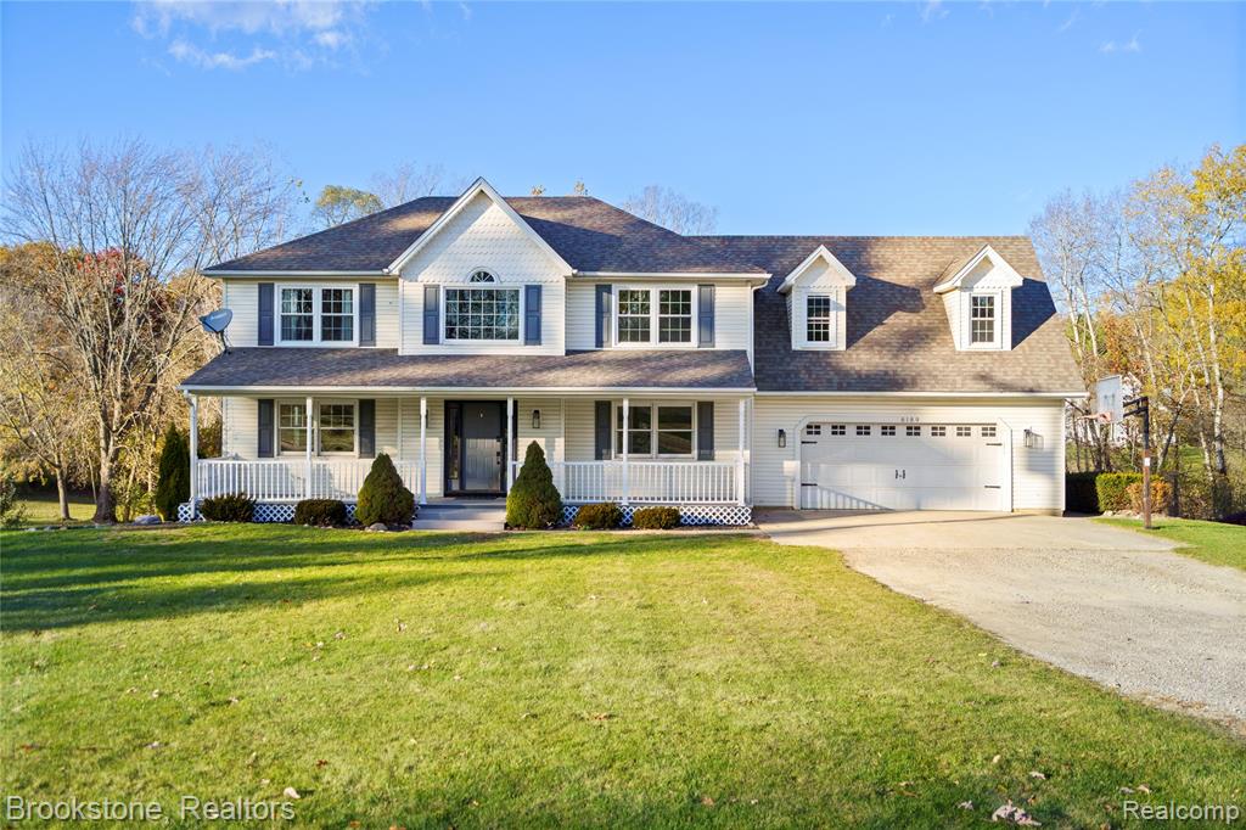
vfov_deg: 38.9
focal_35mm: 34
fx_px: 1176
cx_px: 623
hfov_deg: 55.8
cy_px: 415
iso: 100
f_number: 4
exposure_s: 1/500
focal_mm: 34
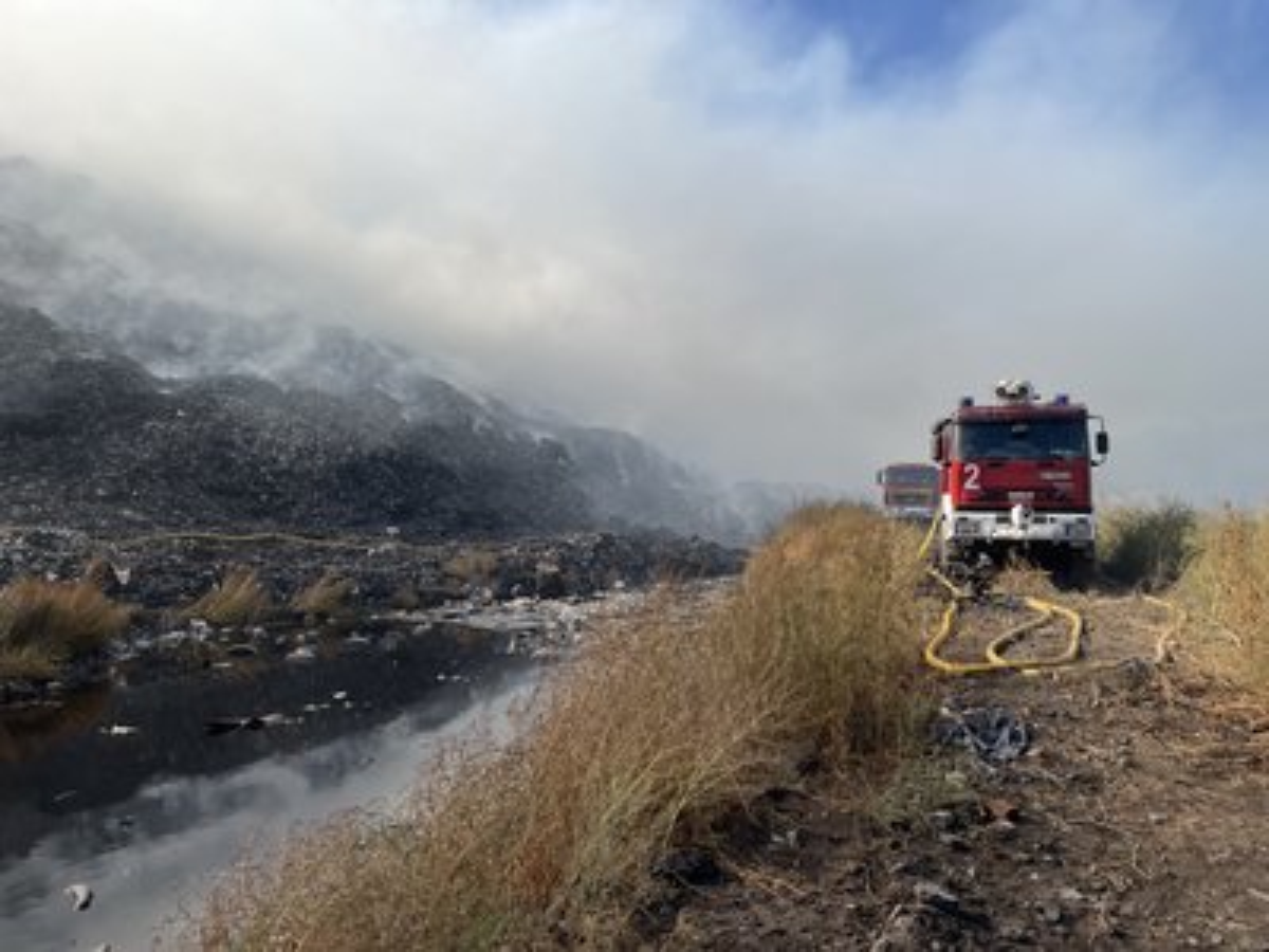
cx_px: 634
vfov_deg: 53.1
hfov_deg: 67.3
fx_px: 953
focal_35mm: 26
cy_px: 476
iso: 32
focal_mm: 4.2
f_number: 1.6
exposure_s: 1/4292
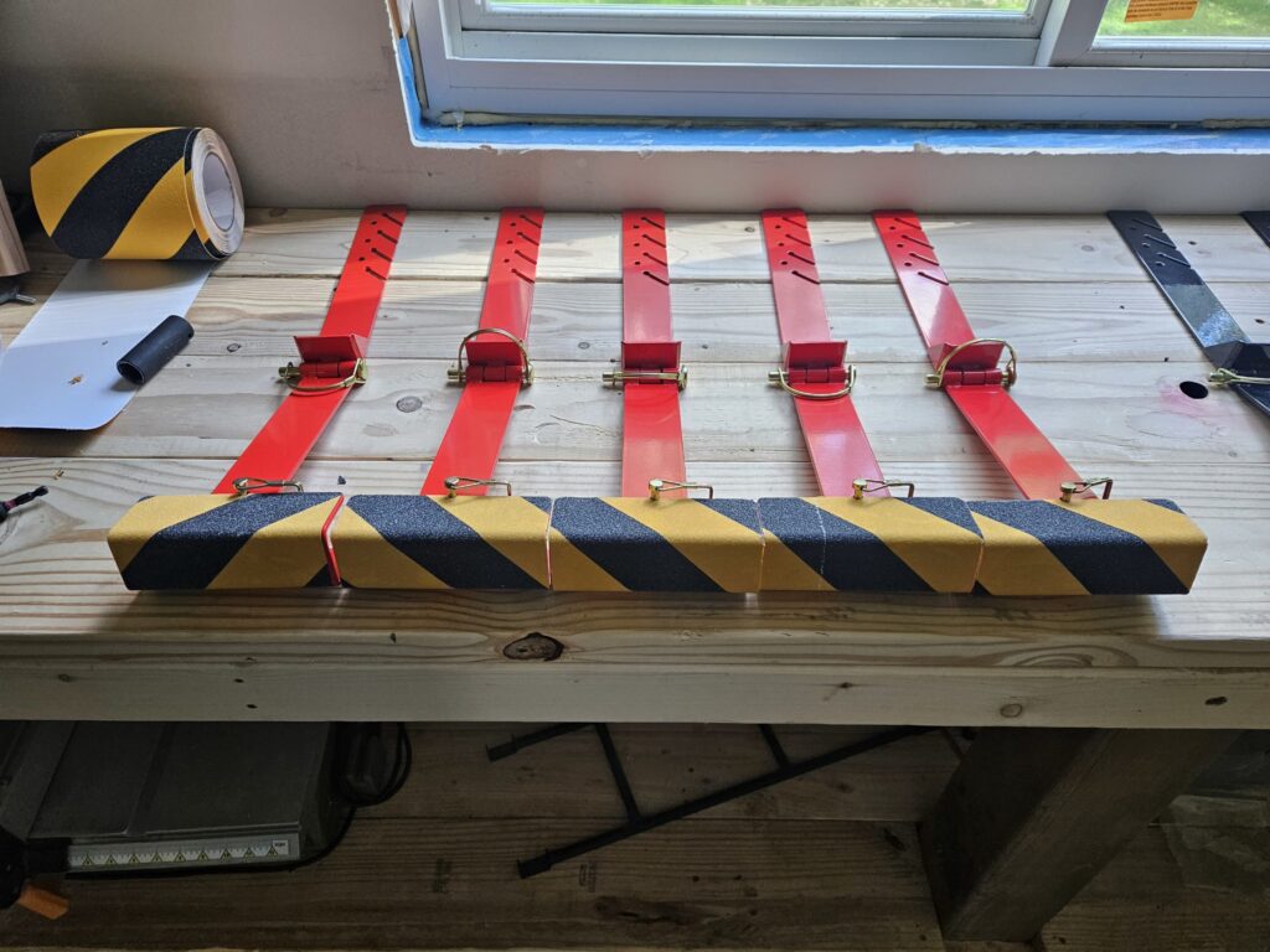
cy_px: 476
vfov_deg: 58.9
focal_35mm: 23
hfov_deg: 73.9
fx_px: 844
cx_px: 635
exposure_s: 1/180
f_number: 1.8
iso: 160
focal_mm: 5.4
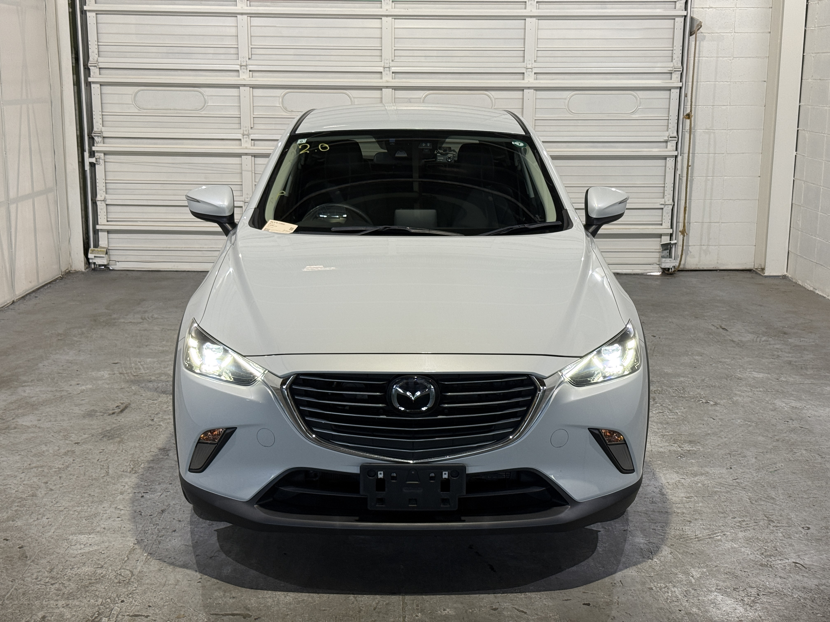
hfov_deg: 39.7
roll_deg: -0.6
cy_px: 311
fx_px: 1151
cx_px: 415
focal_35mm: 48
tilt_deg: -11.1
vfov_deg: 30.3
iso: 80
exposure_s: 1/60
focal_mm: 6.76
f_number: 1.78
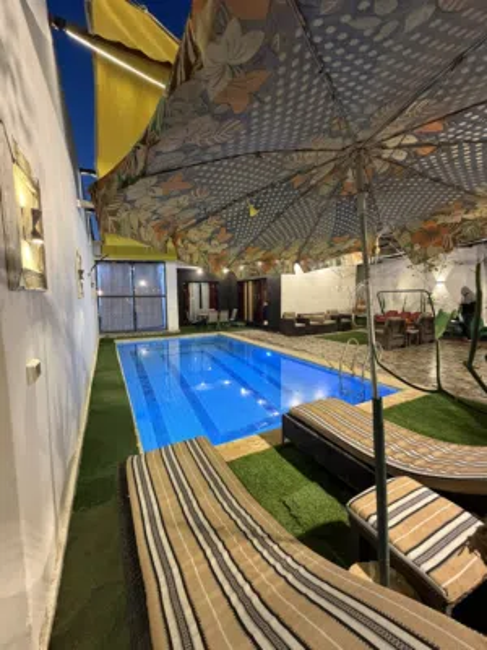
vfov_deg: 102.1
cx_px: 244
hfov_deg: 85.7
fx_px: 263
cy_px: 325
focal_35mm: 14
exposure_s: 1/50
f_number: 2.2
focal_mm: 2.22
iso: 500
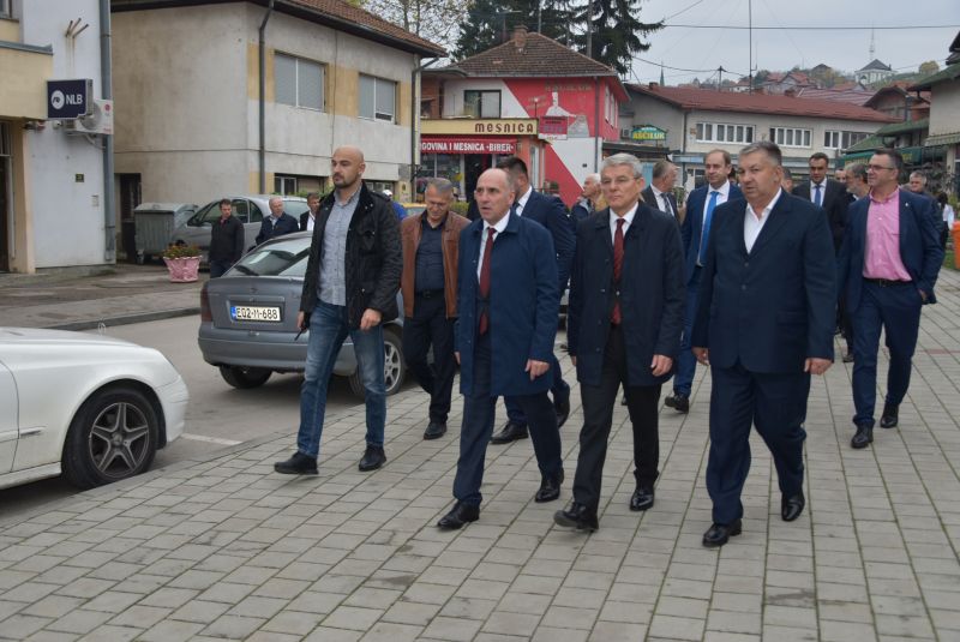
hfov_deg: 51.2
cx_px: 480
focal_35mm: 38
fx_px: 1001
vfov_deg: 35.6
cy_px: 321
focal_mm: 25
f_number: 4
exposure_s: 1/100
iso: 100
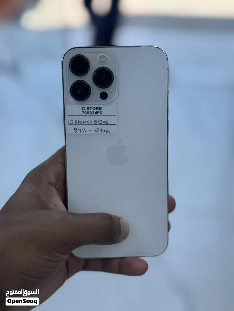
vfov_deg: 39.7
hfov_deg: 30.3
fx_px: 433
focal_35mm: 48
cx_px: 117
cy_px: 156
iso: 64
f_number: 1.78
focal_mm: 6.76
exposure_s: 1/1043
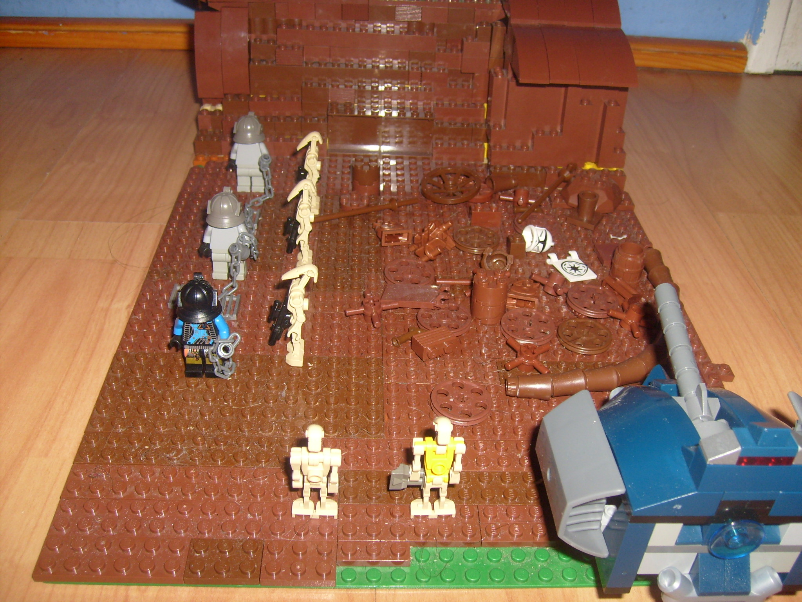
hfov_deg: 52.6
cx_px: 401
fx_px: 811
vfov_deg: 40.7
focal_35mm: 35
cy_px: 301
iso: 100
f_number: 2.8
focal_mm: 5.8
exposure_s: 1/30
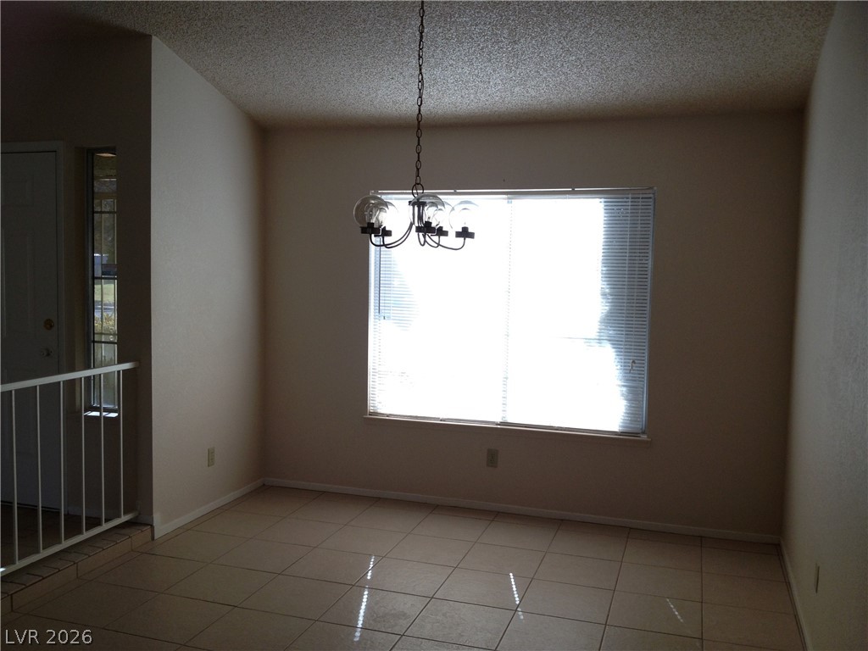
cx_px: 434
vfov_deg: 40.7
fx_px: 878
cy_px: 326
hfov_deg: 52.6
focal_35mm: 35
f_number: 2.4
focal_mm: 4.28
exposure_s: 1/232
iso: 80
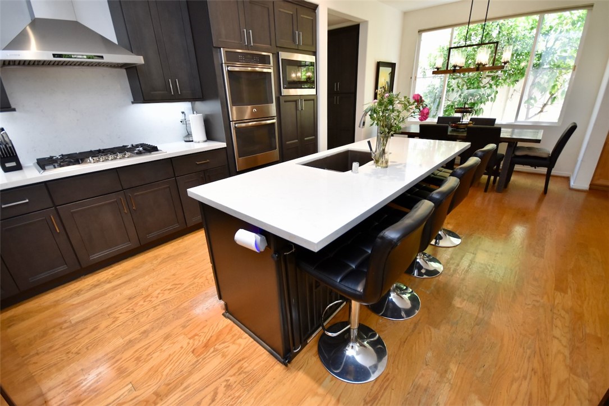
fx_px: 254
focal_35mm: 15
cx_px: 304
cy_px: 203
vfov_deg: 77.3
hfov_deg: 100.4
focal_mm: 10
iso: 1000
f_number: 4
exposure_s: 1/125
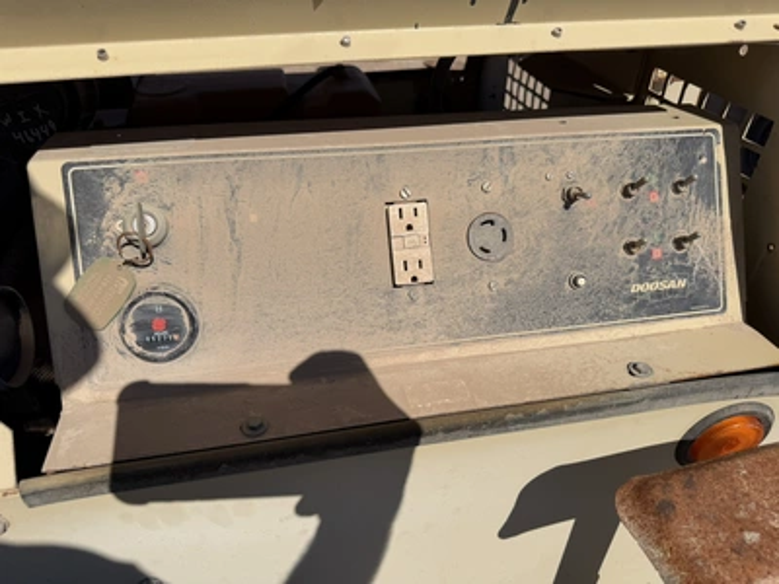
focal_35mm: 24
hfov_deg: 71.6
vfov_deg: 56.8
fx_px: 540
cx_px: 390
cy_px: 292
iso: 80
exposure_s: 1/11905
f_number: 1.78
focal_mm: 6.76
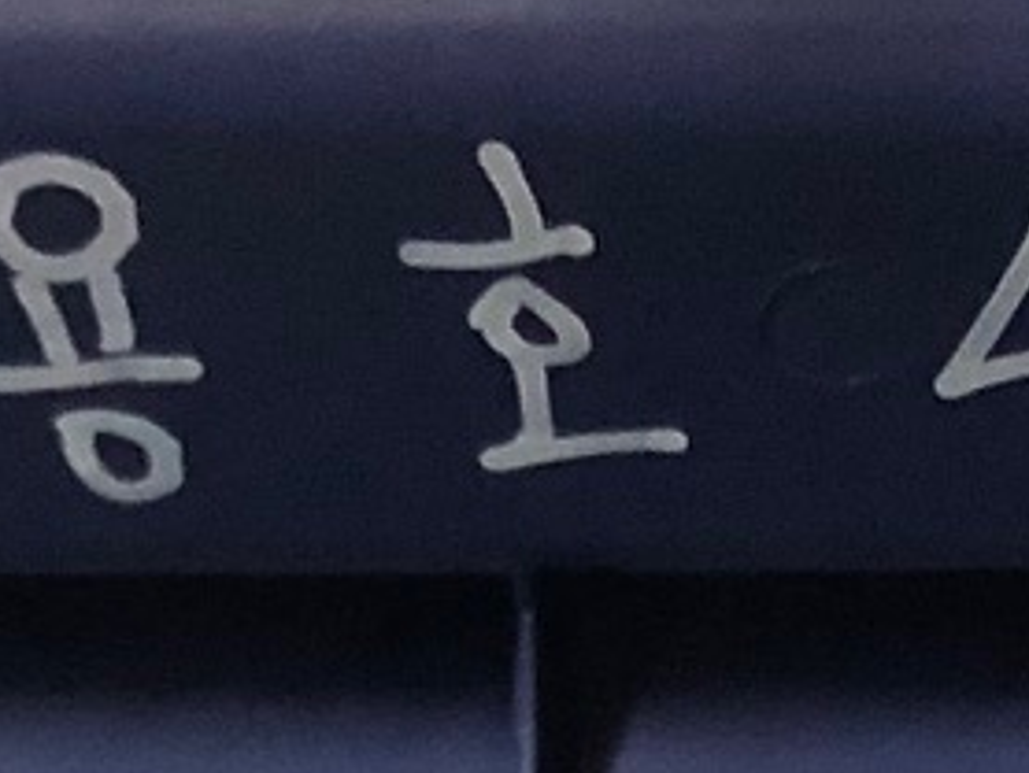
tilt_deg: -53.1
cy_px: 1894
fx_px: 6040
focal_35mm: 203
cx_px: 696
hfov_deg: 9.7
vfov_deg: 6.9
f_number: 1.8
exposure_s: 1/7
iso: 80
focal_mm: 3.99
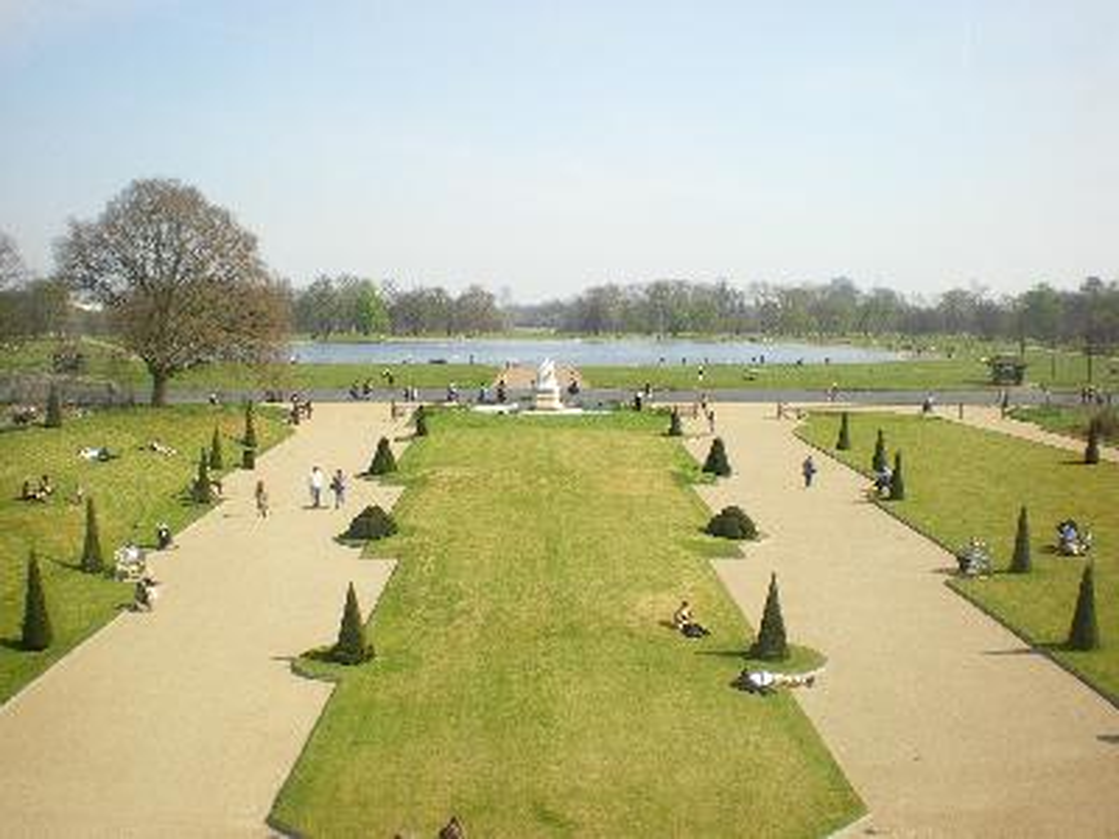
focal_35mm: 36
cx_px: 560
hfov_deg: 51.4
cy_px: 420
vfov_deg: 39.7
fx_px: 1164
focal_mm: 6.3
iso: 50
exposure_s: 1/200
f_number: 4.6
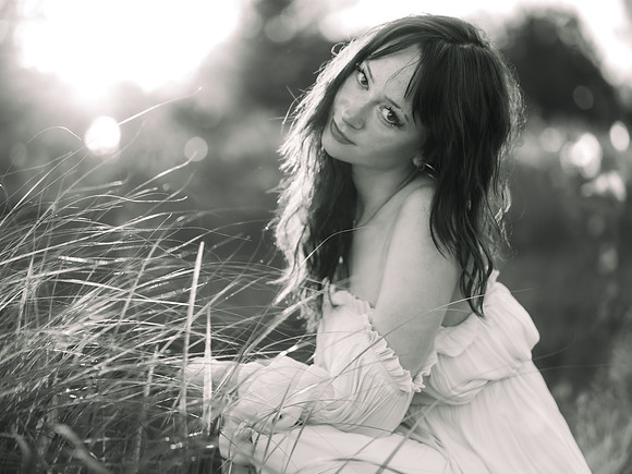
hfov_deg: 21.3
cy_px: 237
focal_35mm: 92
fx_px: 1680
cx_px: 316
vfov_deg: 16.1
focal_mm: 85
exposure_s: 1/400
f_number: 2.2
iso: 160
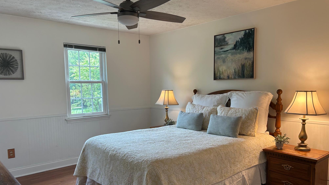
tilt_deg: -4.7
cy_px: 114
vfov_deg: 39.9
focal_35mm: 29
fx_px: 253
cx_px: 165
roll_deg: +1.7
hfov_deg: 66.1
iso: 80
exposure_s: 1/120
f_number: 1.5
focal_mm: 5.7
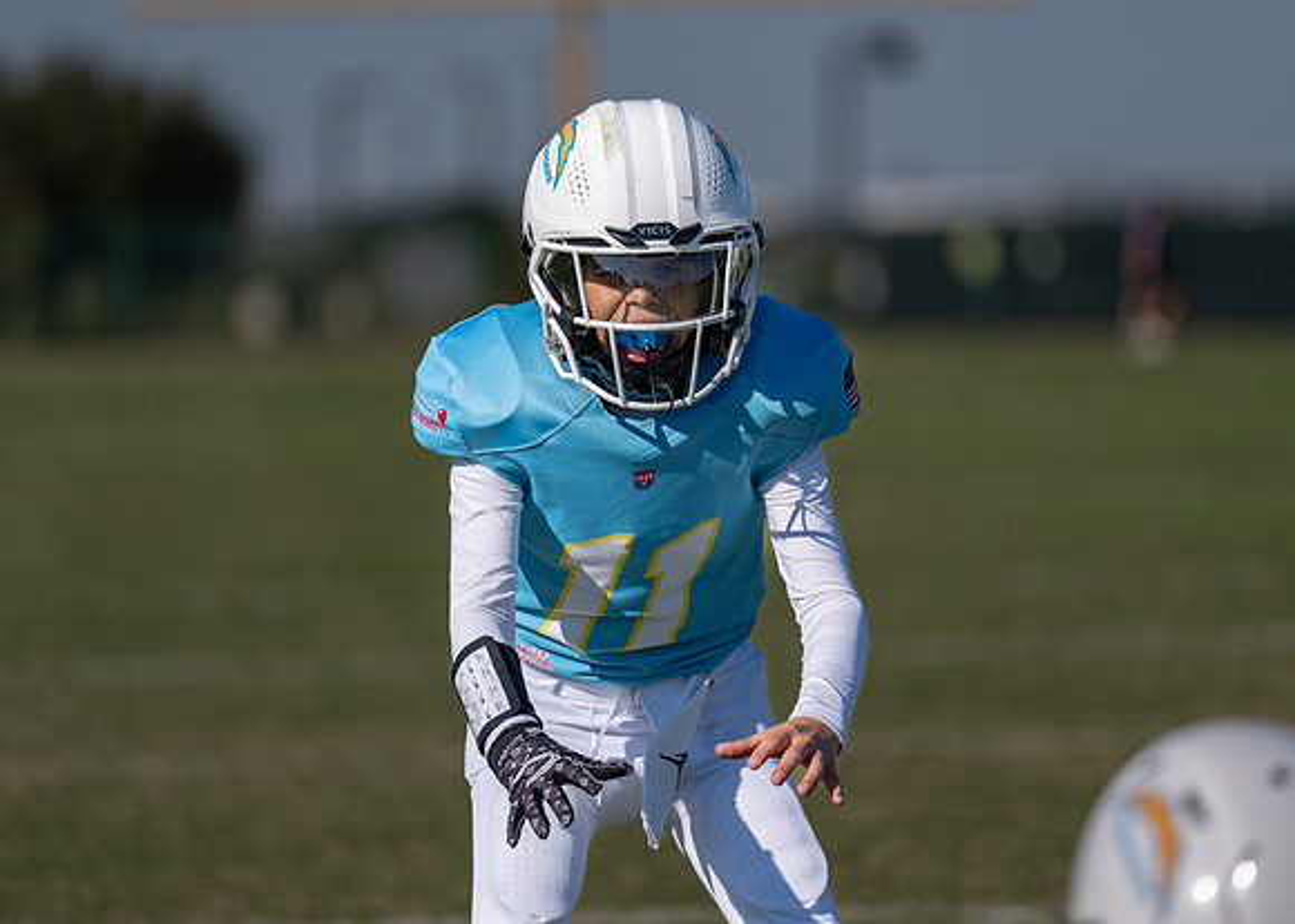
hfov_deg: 8.0
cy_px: 419
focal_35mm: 252
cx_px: 641
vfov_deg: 5.7
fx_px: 9271
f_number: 2.8
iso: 100
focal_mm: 200
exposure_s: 1/4000
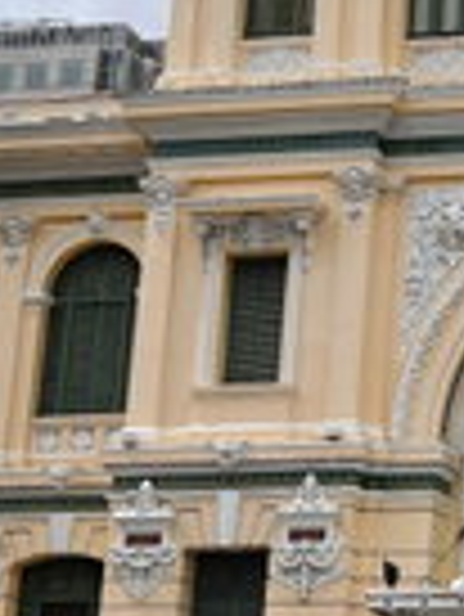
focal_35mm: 101
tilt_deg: +16.2
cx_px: 716
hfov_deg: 13.7
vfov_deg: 19.4
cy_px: 393
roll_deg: +0.7
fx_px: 1802
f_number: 1.5
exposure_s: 1/4444
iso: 50
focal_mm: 5.7
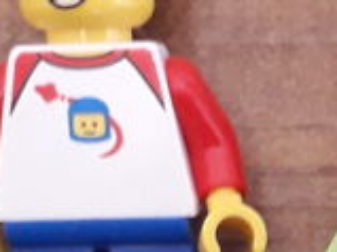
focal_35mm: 170
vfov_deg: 8.2
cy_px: 557
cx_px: 350
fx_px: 1654
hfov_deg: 11.5
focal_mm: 3.6
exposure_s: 1/25
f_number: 1.9
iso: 320
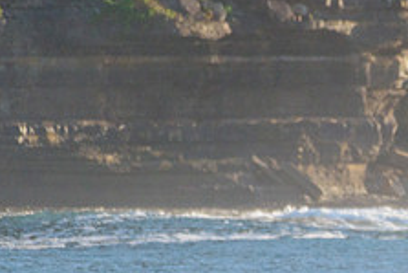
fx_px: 18076
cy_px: 276
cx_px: 416
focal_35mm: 1594
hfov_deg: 1.3
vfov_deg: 0.9
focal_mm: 500
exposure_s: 1/2000
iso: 450
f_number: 5.6
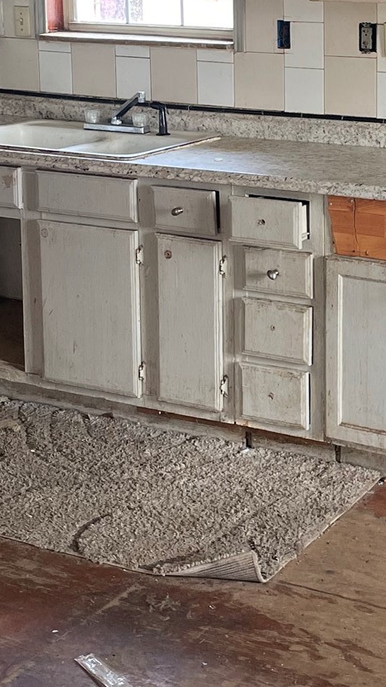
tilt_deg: -9.4
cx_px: 336
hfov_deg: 16.6
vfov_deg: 28.9
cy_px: 165
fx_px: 1311
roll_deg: +0.5
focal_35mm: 72
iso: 100
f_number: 1.6
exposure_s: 1/121
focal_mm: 4.2
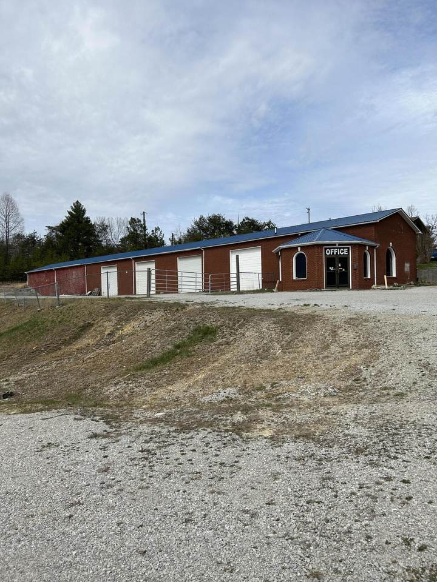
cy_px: 291
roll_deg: +0.8
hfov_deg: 53.1
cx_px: 218
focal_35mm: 26
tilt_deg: +1.1
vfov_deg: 67.3
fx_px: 438
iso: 50
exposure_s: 1/6211
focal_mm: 5.7
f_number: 1.5
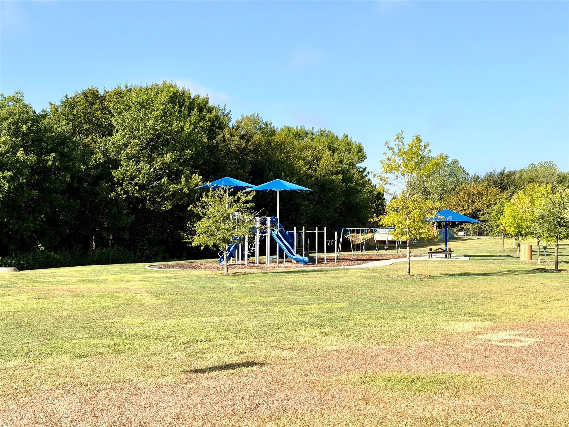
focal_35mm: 48
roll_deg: +0.7
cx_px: 284
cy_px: 214
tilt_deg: +0.9
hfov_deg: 39.7
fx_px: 789
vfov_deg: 30.3
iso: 64
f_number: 1.78
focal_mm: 6.76
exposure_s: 1/3704
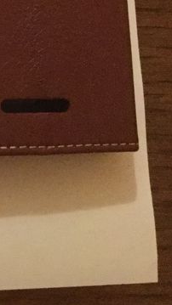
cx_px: -243
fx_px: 762
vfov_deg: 21.8
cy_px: -8
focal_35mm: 94
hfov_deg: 10.9
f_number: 2.4
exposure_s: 1/17
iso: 400
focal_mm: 3.3
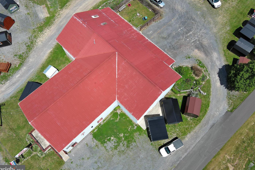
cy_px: 86
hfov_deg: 61.9
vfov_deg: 43.6
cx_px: 129
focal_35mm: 30
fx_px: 212
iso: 100
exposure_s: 1/1587
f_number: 2.8
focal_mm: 10.57
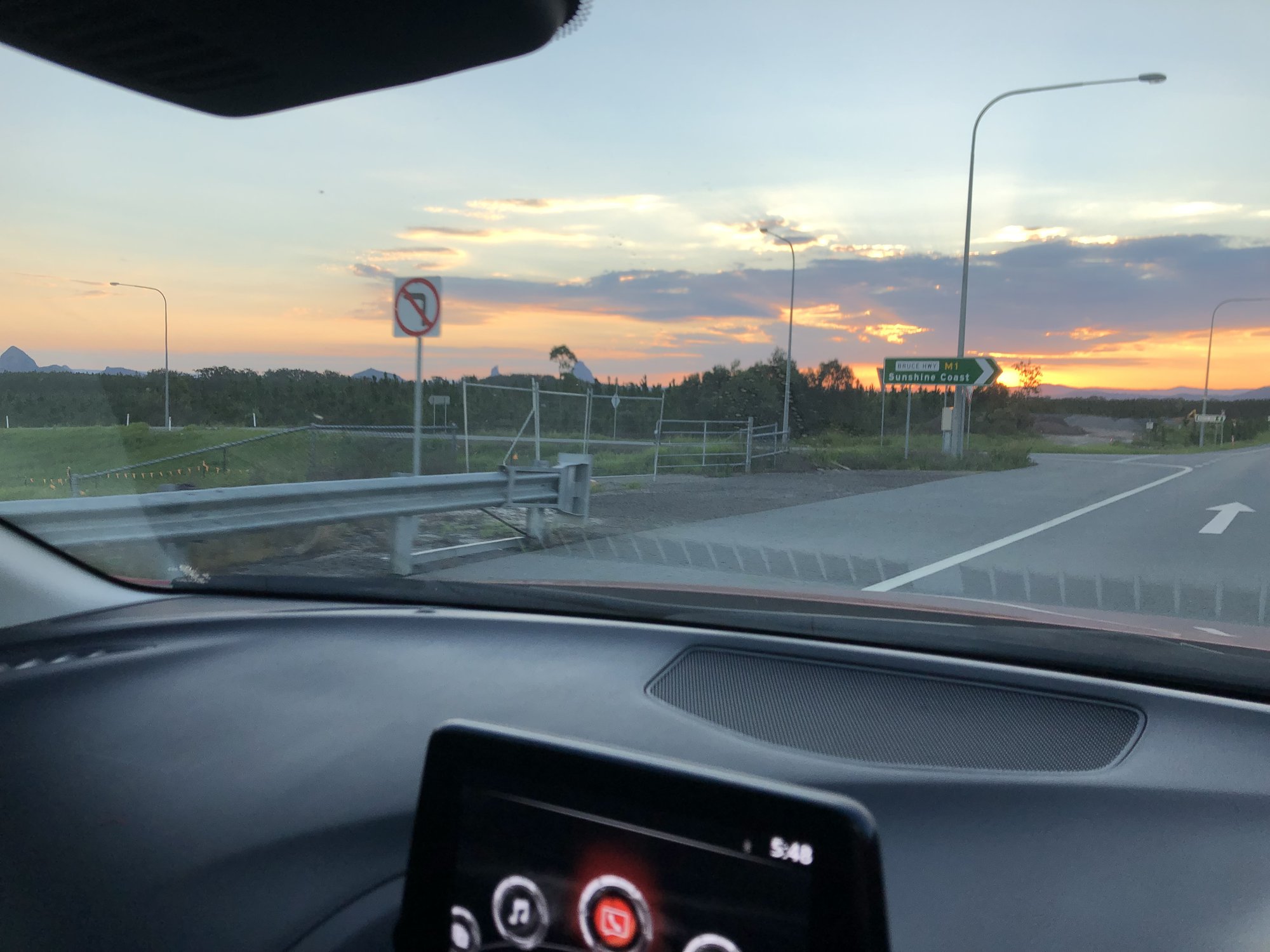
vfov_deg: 49.7
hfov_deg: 63.4
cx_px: 635
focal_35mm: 28
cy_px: 476
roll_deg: -2.4
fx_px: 1027
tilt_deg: -6.1
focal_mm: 3.99
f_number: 1.8
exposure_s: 1/227
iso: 20
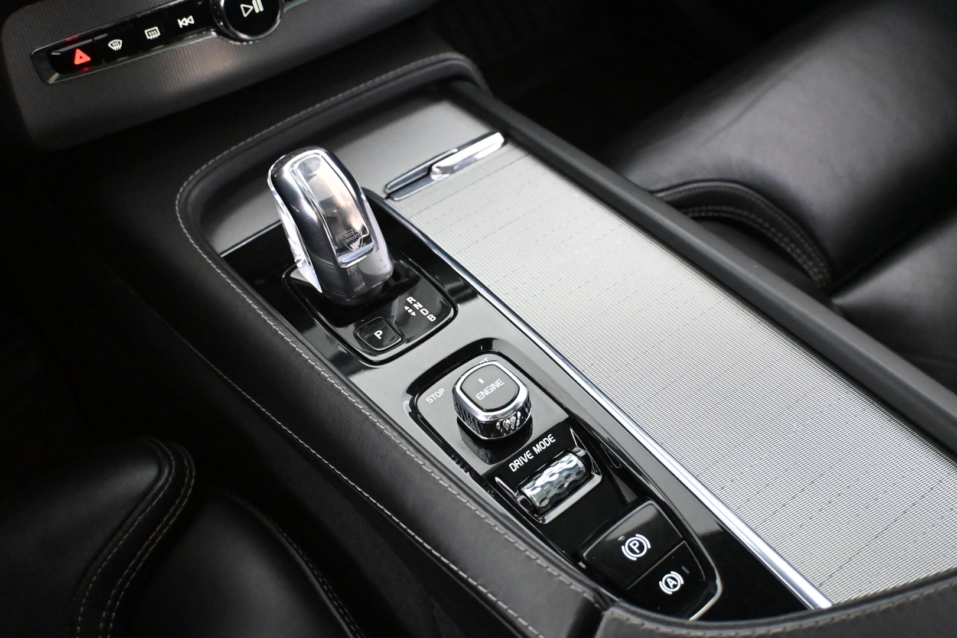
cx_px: 478
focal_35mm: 34
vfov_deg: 39.1
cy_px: 319
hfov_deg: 56.1
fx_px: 897
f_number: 4
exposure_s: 1/60
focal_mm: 22.5
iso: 10000
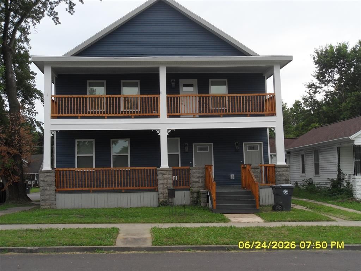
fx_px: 448
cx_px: 180
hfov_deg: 43.9
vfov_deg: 33.6
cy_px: 136
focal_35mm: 43
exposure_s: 1/125
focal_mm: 7.9
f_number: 3.9
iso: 80
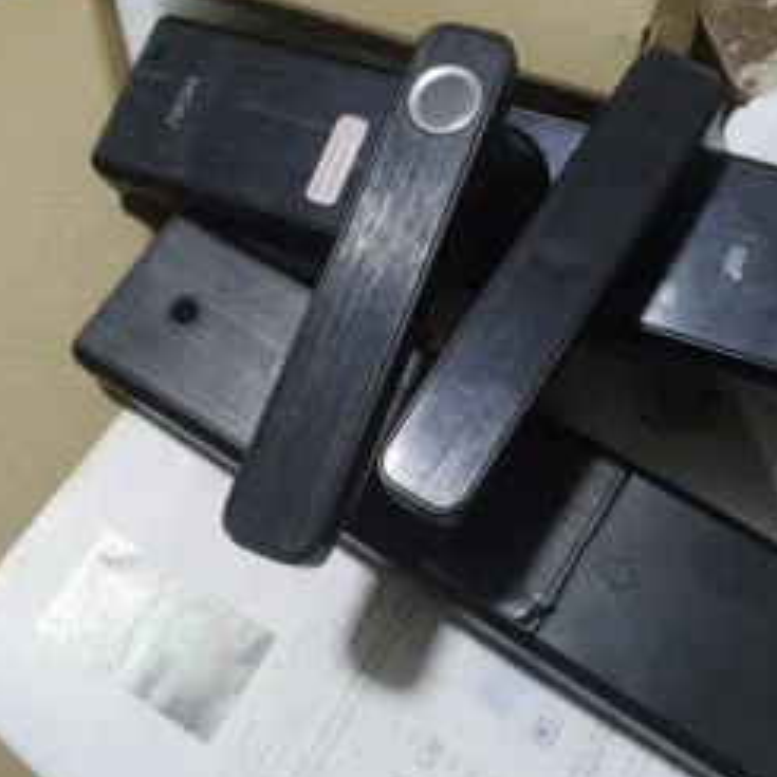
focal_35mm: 39
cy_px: 365
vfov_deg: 42.8
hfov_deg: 42.8
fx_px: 990
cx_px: 406
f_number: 1.6
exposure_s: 1/40
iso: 741
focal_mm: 4.19
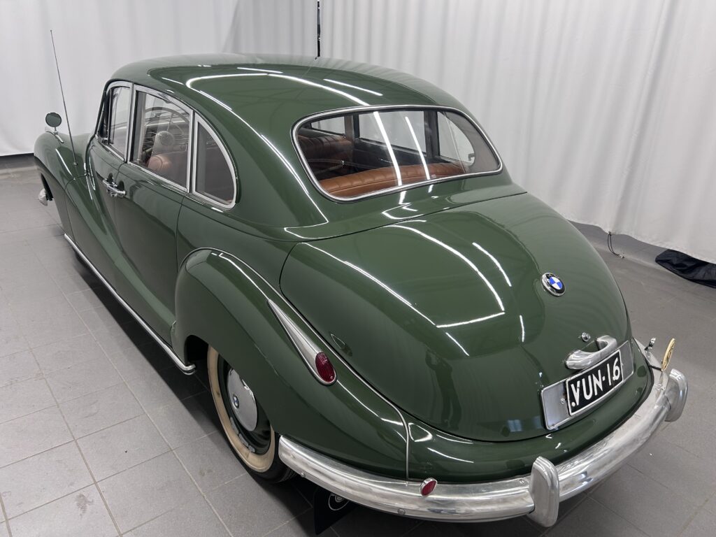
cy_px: 268
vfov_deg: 53.1
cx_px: 358
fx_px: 538
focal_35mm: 26
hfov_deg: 67.3
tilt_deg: -22.1
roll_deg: -3.3
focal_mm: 5.7
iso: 64
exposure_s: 1/100
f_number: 1.5
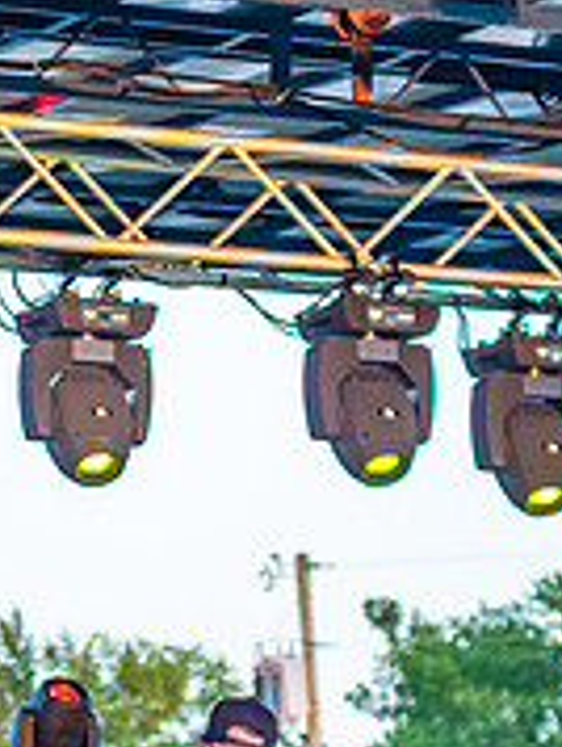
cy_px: 497
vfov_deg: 8.4
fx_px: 5075
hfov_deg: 6.3
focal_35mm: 235
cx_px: 88
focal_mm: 75
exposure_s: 1/250
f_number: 4
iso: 1000
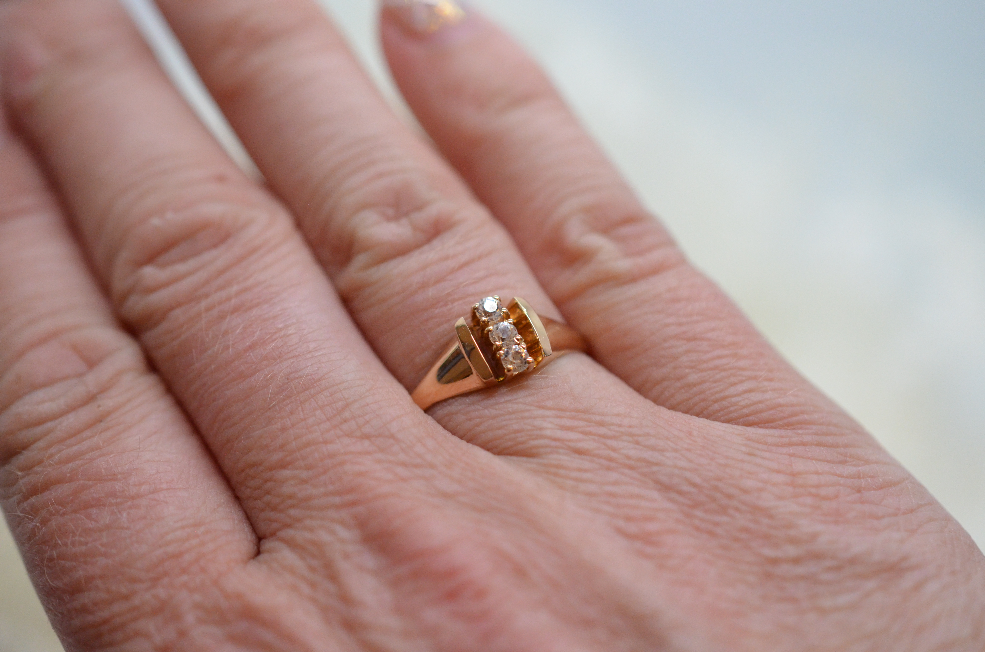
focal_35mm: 60
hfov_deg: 33.5
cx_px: 492
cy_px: 326
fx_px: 1638
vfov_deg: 22.5
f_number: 4
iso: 2500
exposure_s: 1/2000
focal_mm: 40
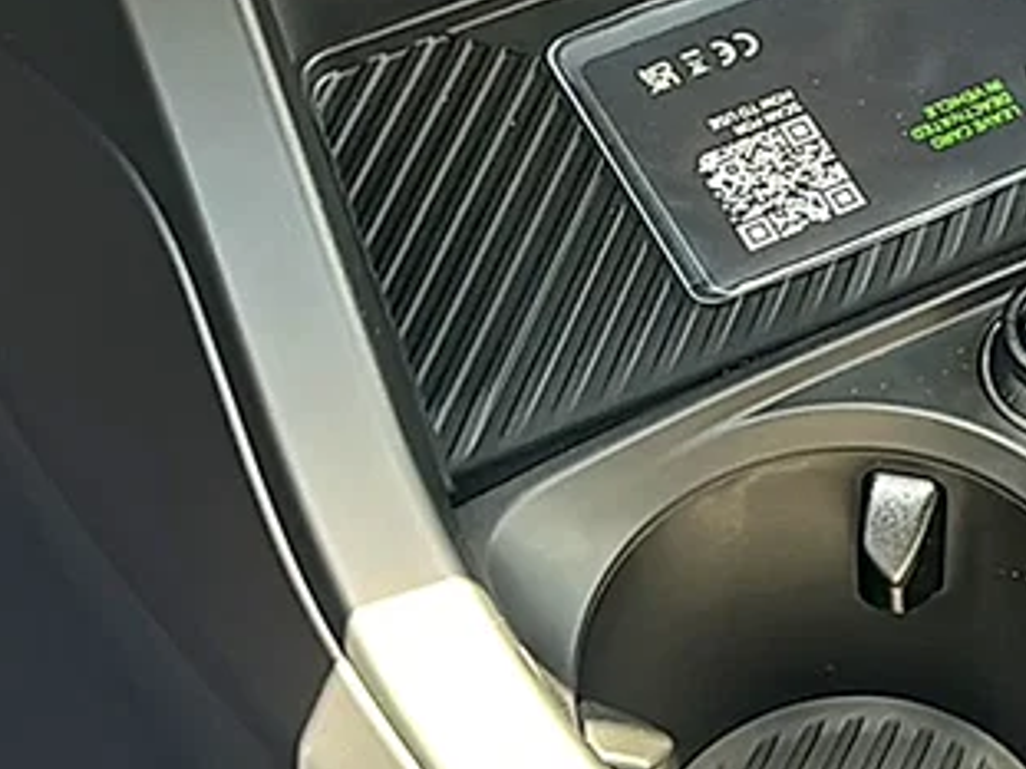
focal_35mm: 90
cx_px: 1019
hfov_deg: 21.1
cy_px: 315
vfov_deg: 16.4
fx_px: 2667
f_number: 1.78
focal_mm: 6.86
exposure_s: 1/121
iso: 125
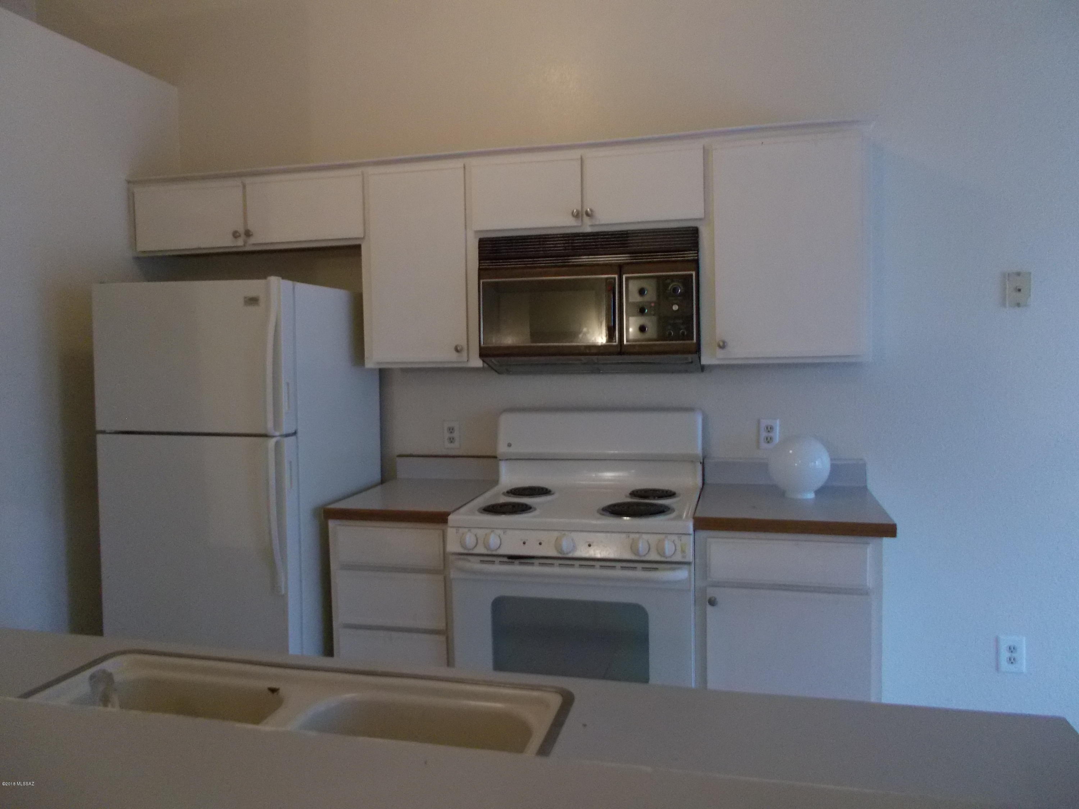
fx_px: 810
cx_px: 540
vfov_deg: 53.1
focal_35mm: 26
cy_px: 404
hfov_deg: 67.3
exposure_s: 1/10
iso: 400
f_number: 3.2
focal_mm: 4.6
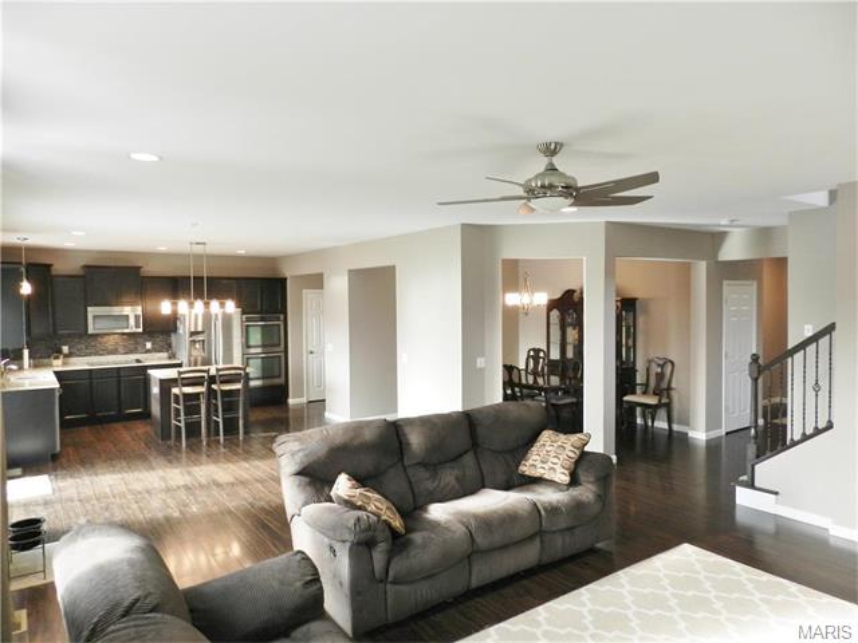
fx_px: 570
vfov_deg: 58.9
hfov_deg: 73.9
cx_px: 429
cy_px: 322
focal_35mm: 23
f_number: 3.4
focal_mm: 4
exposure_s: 1/30
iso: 180
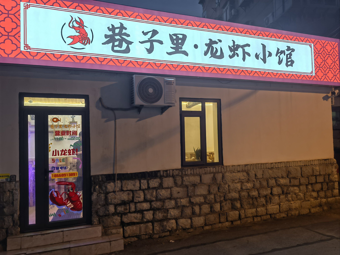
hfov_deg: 65.3
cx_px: 170
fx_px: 265
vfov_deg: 51.4
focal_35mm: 27
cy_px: 128
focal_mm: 5.54
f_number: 1.8
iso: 125
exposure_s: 1/100
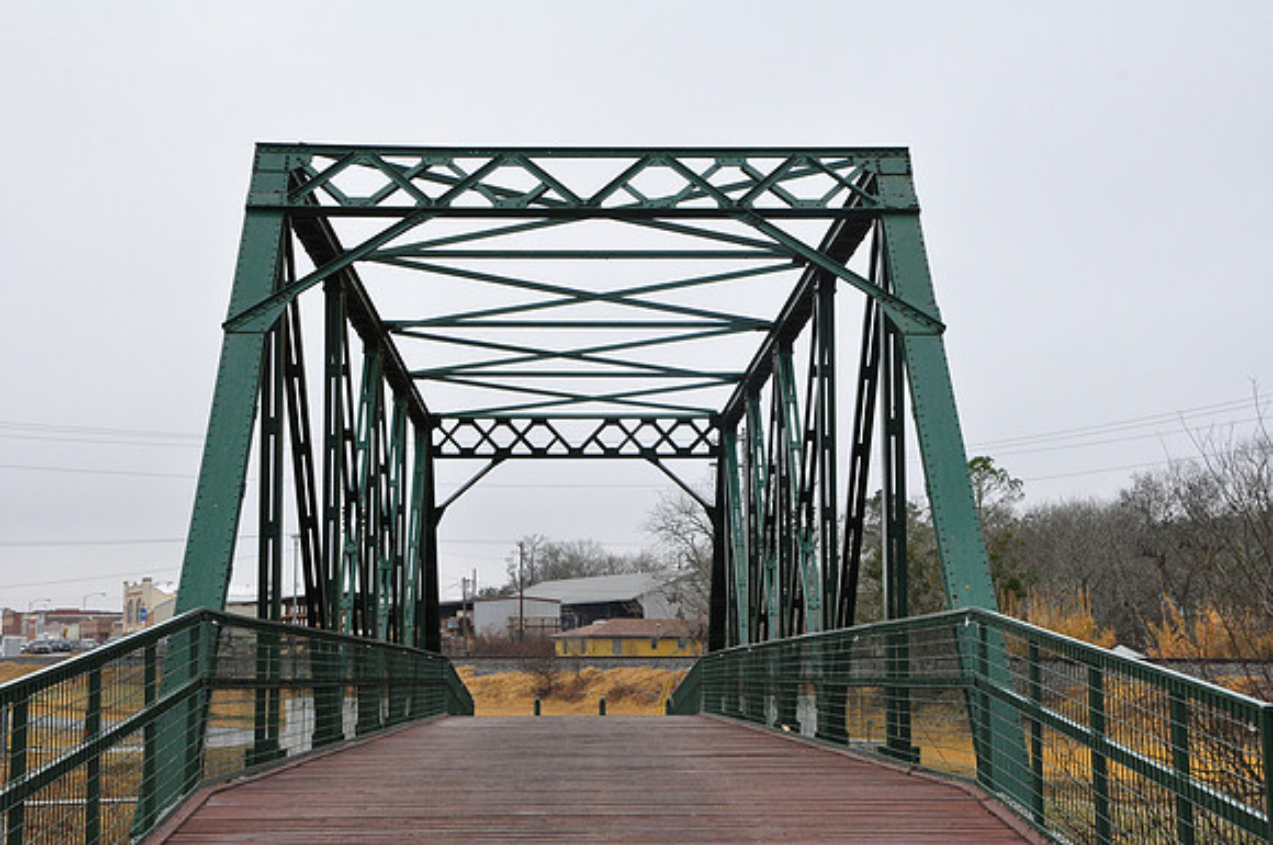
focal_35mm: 68
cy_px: 422
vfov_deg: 20.1
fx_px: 2384
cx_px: 636
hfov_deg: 29.9
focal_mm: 45
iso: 800
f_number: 14
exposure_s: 1/250
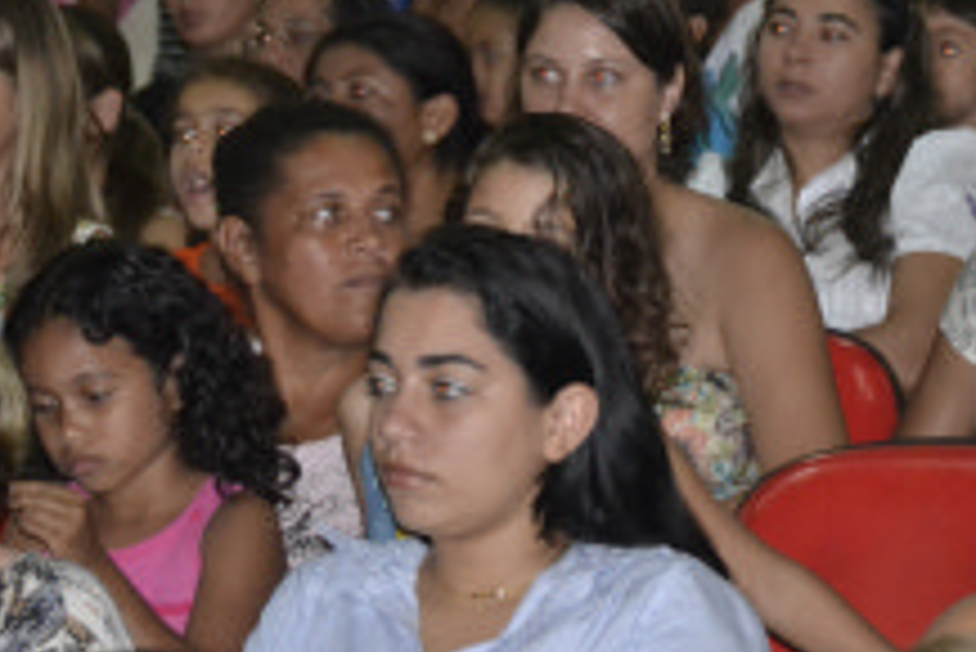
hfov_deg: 7.5
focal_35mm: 276
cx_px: 697
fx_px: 7487
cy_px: 322
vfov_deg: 5.0
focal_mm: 80
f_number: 5.6
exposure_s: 1/60
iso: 3200
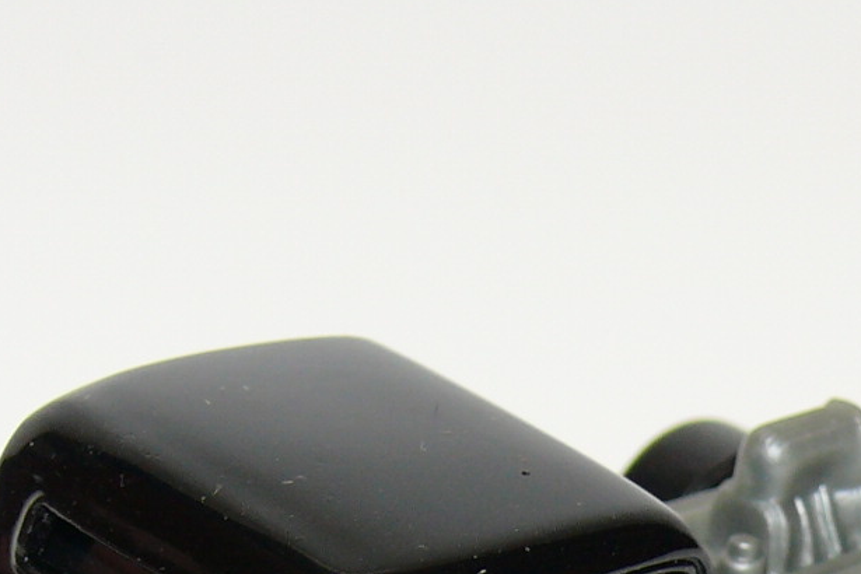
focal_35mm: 241
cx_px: 407
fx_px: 5763
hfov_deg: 8.5
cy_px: 735
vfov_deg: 5.7
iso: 100
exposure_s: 1/30
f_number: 4
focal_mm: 12.5
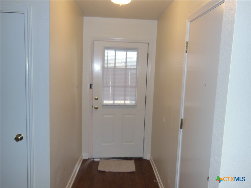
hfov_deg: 61.7
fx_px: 210
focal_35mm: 29
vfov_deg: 48.2
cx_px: 126
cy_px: 94
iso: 200
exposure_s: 1/25
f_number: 3.7
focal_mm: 5.2
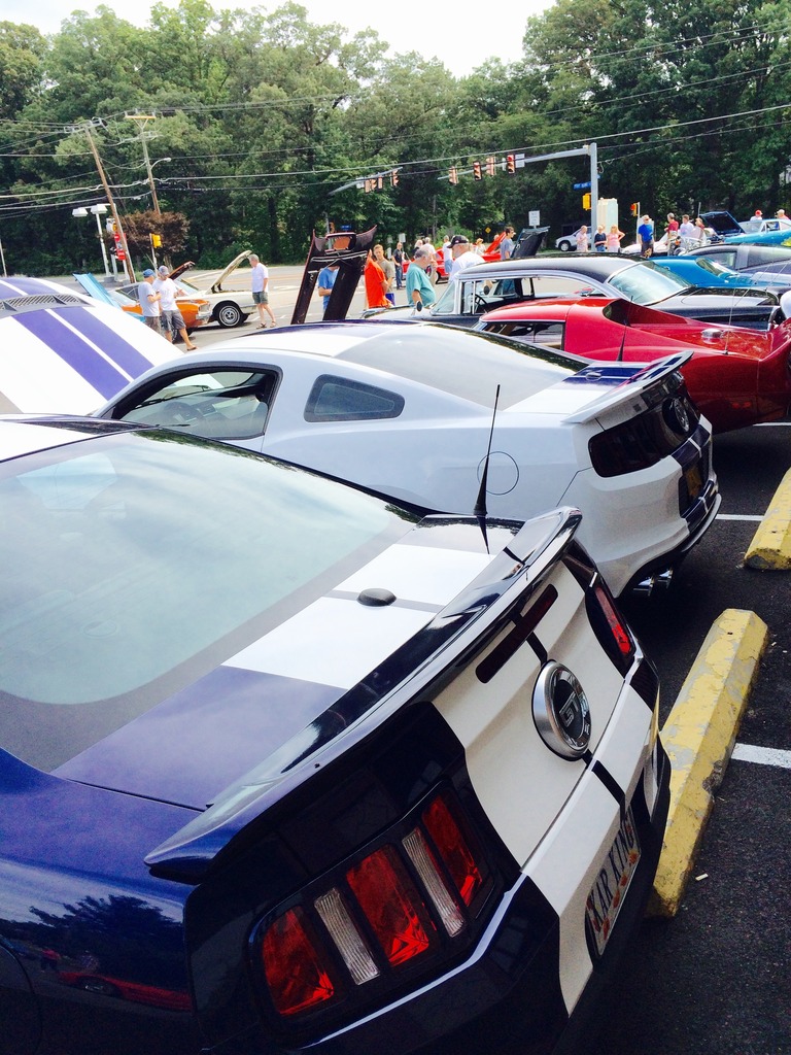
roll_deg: +5.0
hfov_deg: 48.2
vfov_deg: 61.7
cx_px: 396
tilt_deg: -15.9
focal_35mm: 29
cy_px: 528
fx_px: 884
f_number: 2.2
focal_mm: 4.15
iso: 32
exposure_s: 1/1368
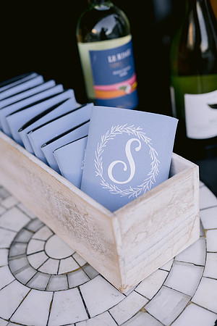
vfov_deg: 39.6
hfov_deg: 27.0
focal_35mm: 50
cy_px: 163
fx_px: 452
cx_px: 108
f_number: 2.8
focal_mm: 50
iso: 160
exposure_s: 1/125
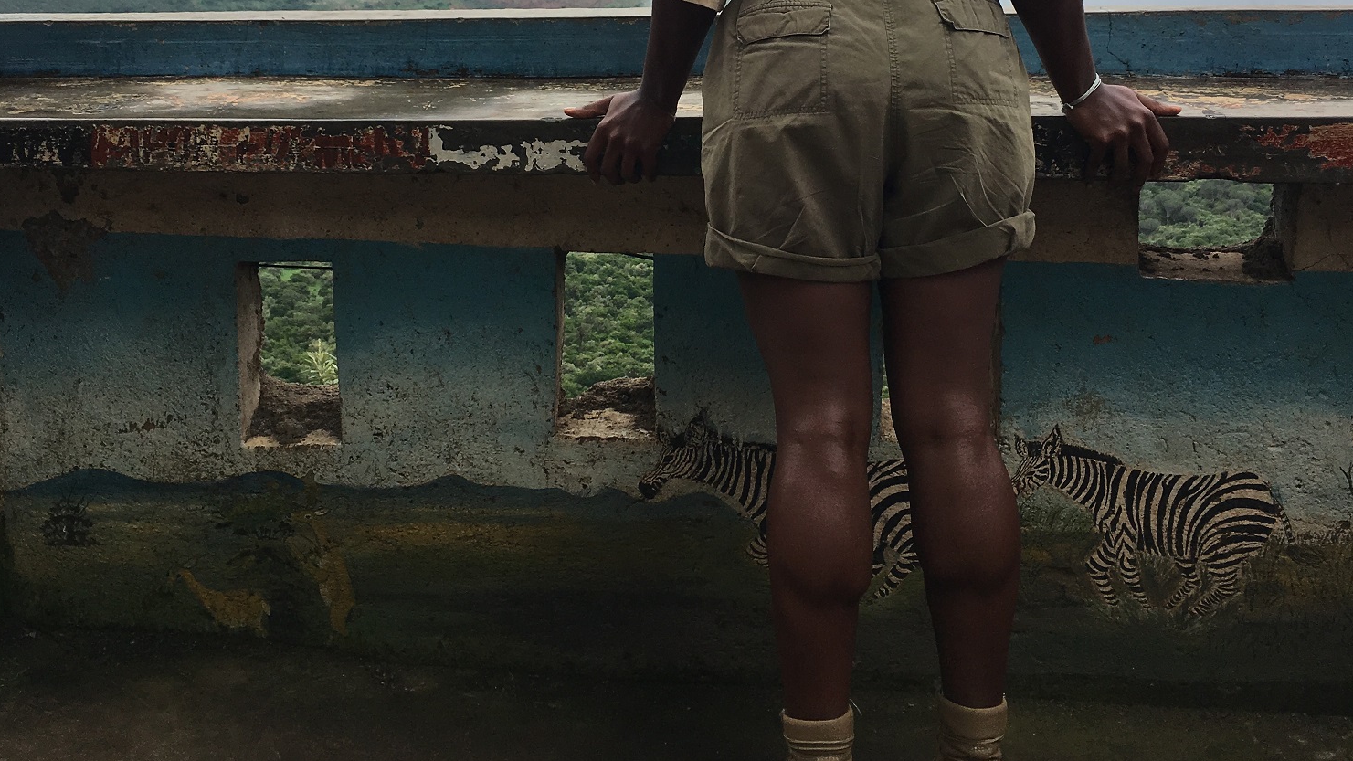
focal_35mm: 43
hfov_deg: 47.4
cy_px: 69
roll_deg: +0.2
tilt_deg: -9.5
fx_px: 1543
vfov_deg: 26.7
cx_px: 665
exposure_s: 1/818
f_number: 2.2
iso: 25
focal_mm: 4.15
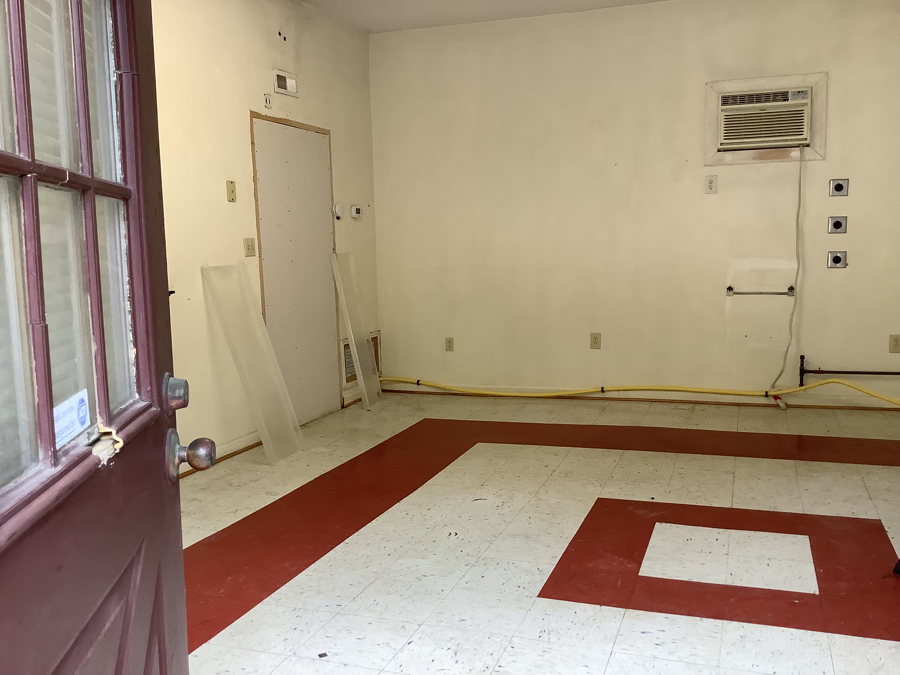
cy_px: 338
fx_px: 806
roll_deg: +1.1
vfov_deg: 45.4
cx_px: 450
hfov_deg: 58.4
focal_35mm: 31
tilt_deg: -7.4
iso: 100
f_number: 2.4
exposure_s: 1/50
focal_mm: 3.3
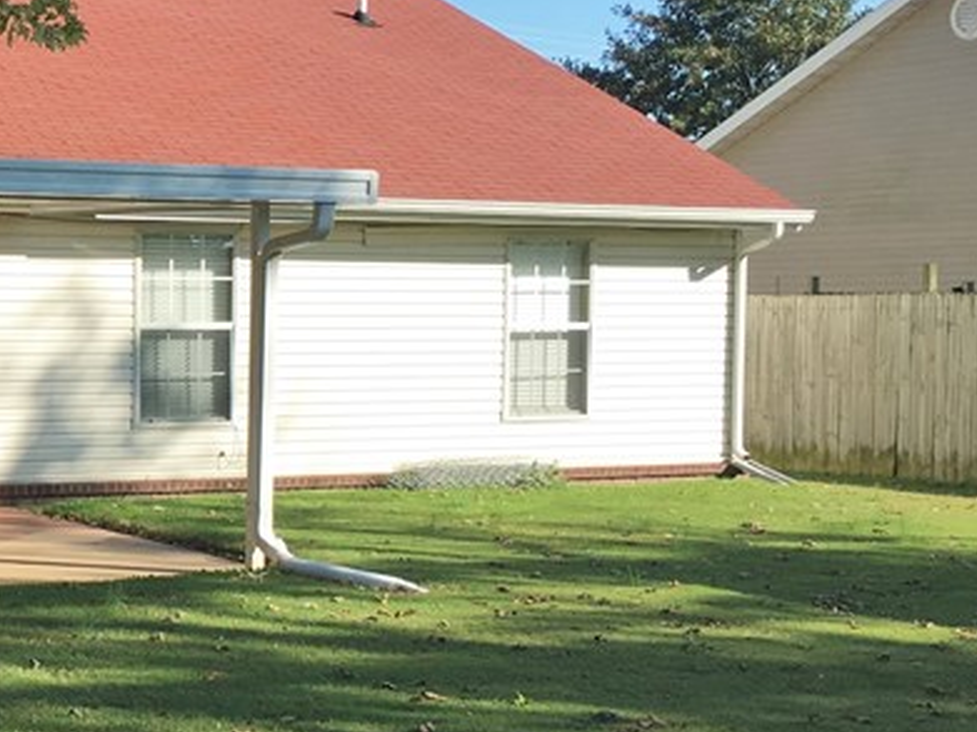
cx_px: -130
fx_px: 2144
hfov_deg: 23.8
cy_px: 415
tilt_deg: -2.9
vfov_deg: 19.4
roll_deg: -0.3
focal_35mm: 76
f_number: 2.2
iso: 25
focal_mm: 4.15
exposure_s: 1/938
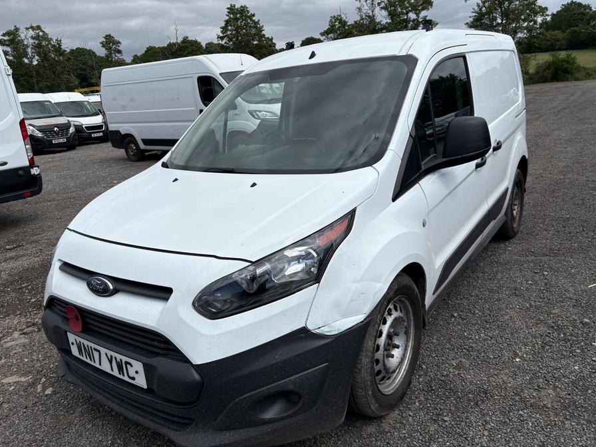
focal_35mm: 26
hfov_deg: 67.3
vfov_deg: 53.1
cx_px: 298
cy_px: 224
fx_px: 448
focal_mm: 5.96
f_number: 1.6
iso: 50
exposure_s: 1/7813
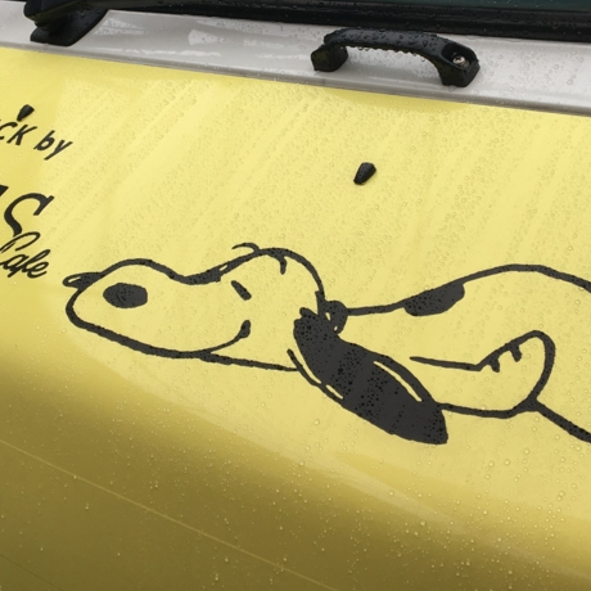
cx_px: 269
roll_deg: -0.3
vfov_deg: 29.7
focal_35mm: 57
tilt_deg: -11.3
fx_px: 1101
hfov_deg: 30.0
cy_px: 170
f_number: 2.2
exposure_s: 1/418
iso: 25
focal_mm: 4.15
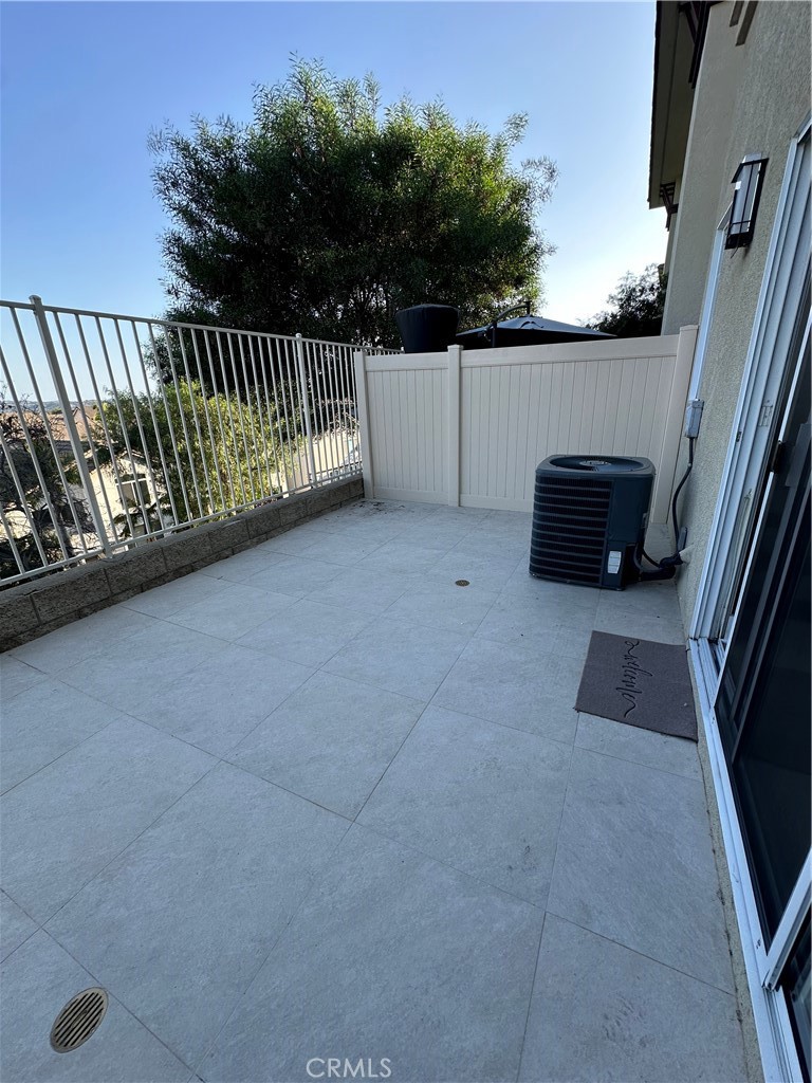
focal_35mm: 14
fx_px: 438
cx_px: 406
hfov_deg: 85.7
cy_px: 542
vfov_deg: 102.1
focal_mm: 2.22
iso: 40
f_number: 2.2
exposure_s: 1/335
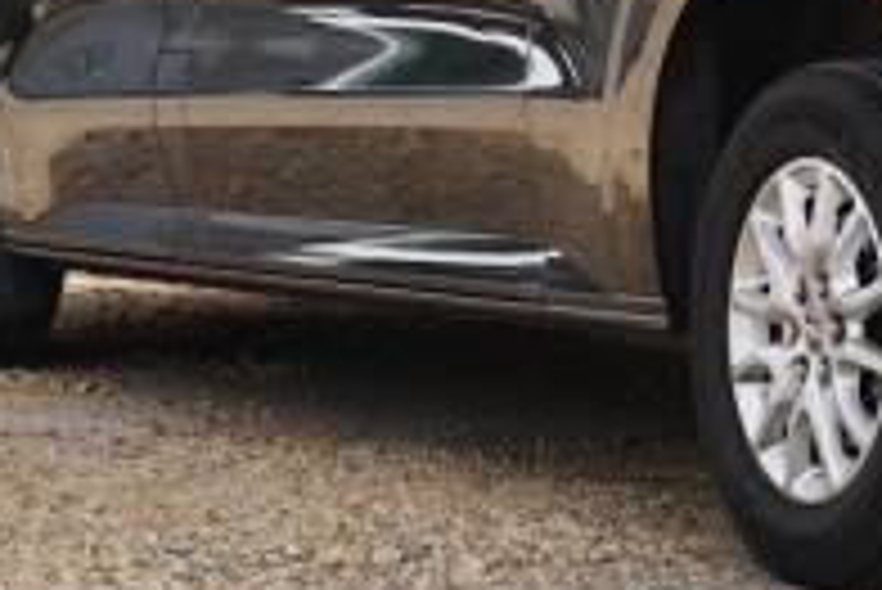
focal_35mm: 201
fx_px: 4919
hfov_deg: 10.1
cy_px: -189
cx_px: 1130
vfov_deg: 6.8
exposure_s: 1/90
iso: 100
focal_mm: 41
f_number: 6.7
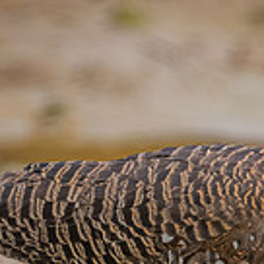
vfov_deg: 0.6
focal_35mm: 3125
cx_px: 363
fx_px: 26964
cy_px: 221
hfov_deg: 0.6
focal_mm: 560
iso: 800
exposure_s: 1/2000
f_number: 6.3
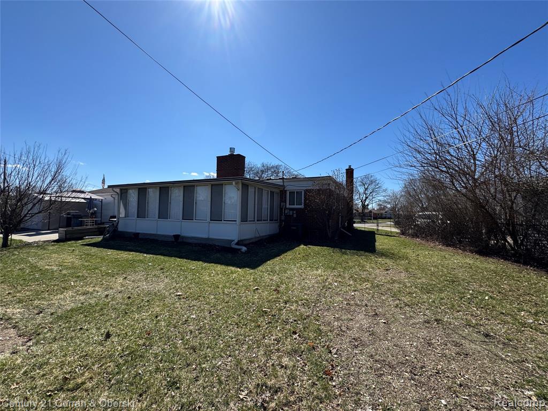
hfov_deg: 102.1
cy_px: 206
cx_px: 274
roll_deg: -0.9
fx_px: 222
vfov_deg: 85.7
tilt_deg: +2.8
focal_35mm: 14
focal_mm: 2.22
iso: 50
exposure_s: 1/1927
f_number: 2.2
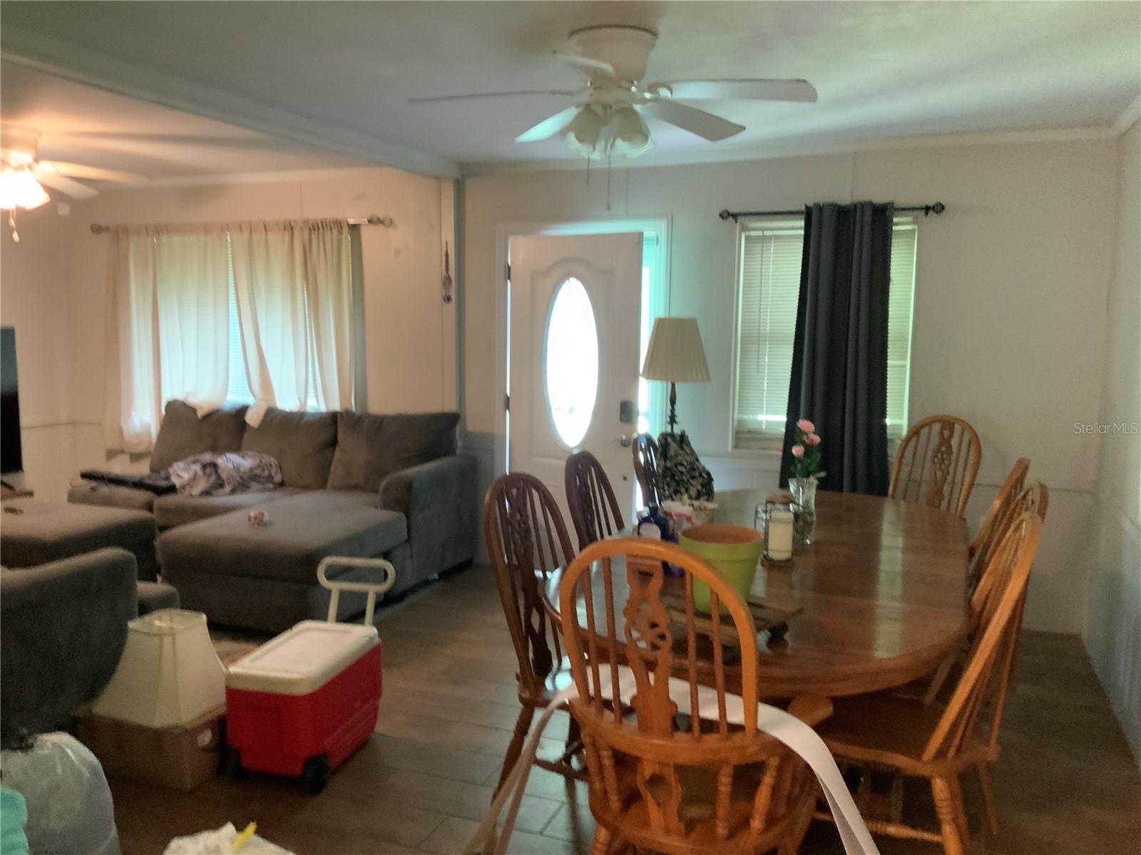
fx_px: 956
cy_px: 428
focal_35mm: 29
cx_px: 570
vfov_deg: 48.2
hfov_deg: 61.7
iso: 400
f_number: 1.8
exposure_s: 1/30
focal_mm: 3
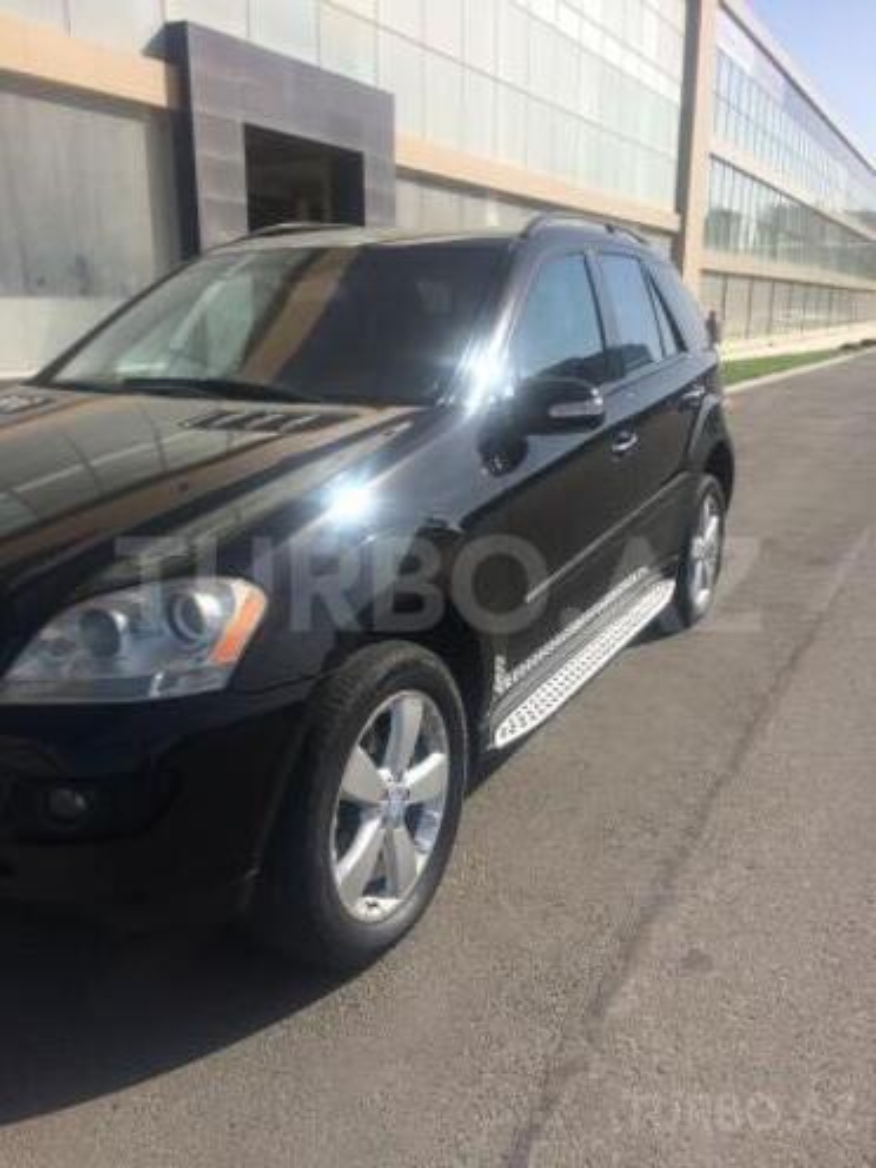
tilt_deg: -17.3
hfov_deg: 48.2
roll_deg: +2.2
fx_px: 979
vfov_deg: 61.7
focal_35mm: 29
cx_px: 438
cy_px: 584
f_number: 2.2
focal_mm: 4.15
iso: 32
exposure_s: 1/2740
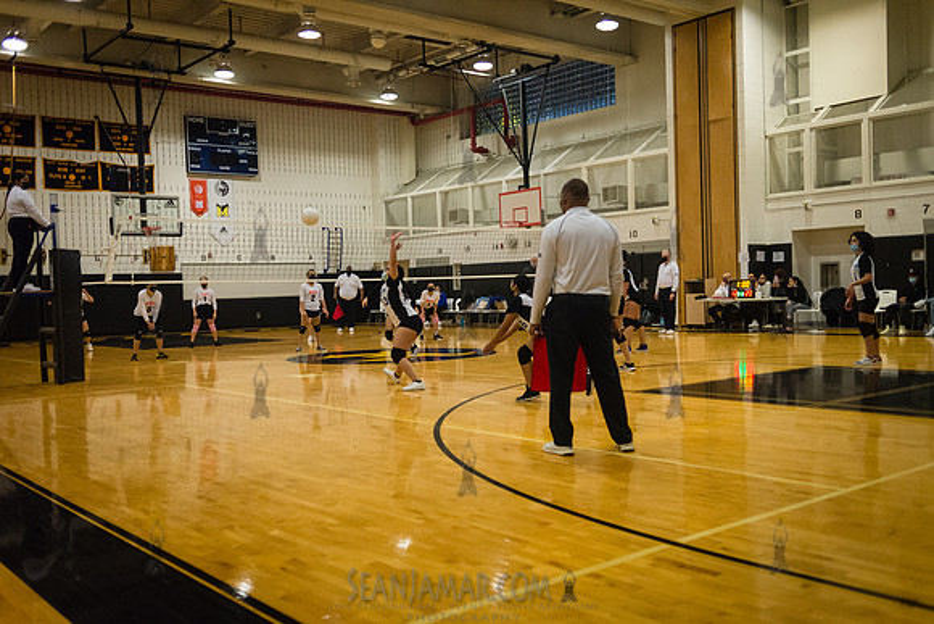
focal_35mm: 35
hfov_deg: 54.4
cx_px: 467
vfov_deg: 37.9
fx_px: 908
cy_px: 312
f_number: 2.8
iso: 4000
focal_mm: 35
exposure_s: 1/320
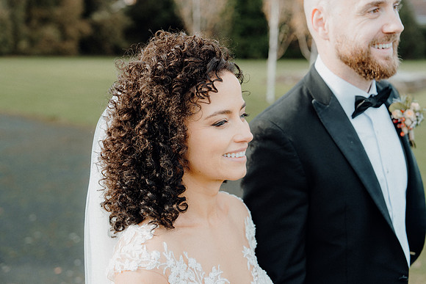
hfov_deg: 38.9
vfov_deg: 26.5
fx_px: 604
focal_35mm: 51
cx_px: 213
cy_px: 142
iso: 250
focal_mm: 51
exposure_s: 1/500
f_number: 3.5
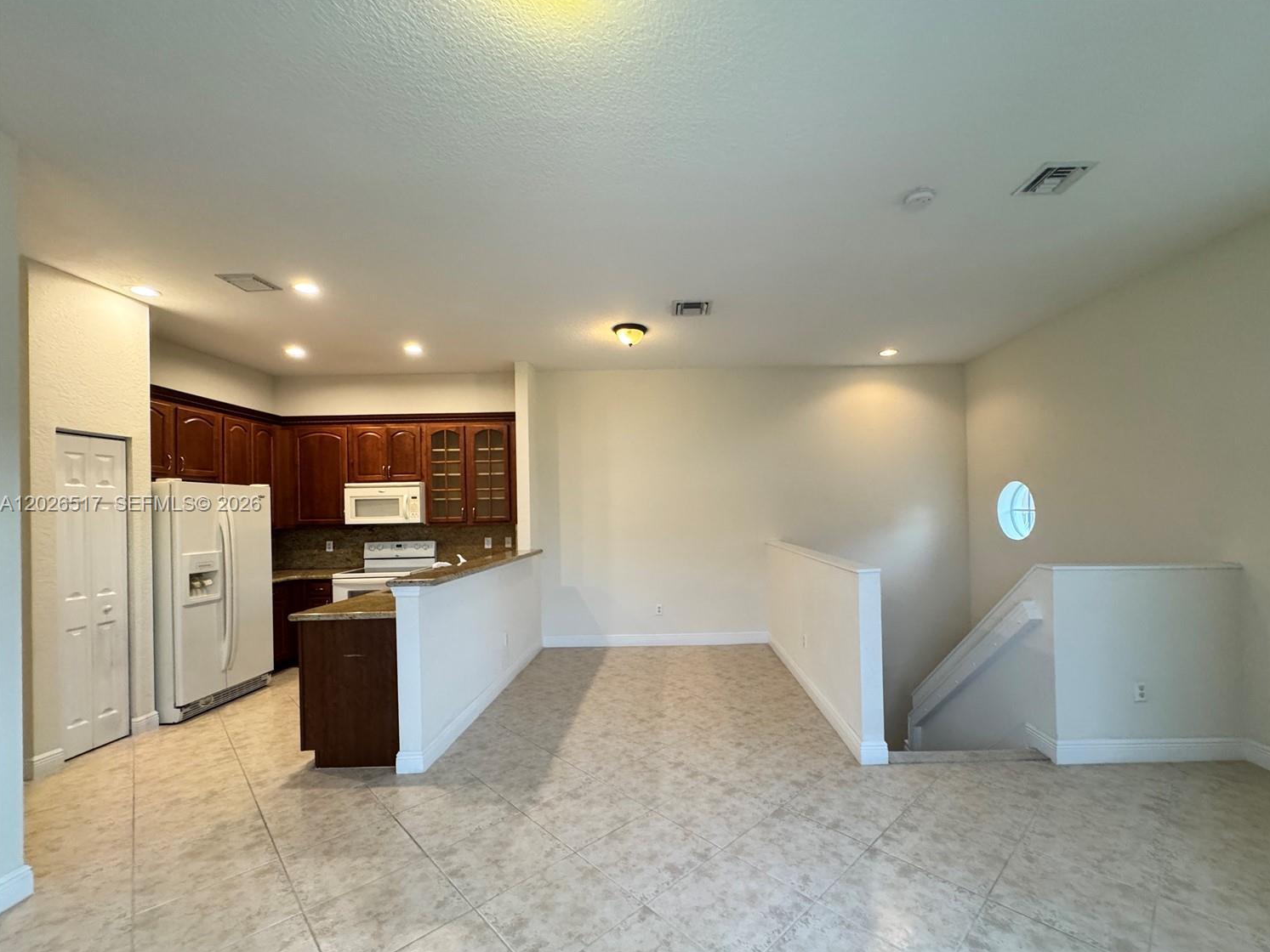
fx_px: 550
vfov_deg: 81.7
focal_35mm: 15
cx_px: 676
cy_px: 505
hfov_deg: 98.0
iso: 320
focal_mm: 2.22
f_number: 2.2
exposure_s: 1/120
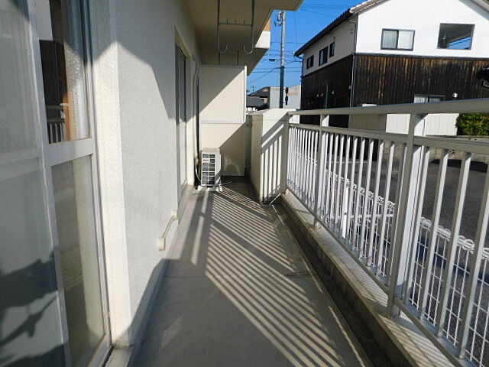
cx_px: 244
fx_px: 325
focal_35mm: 23
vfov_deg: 58.9
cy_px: 184
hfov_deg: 73.9
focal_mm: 4
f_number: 6
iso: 125
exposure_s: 1/800
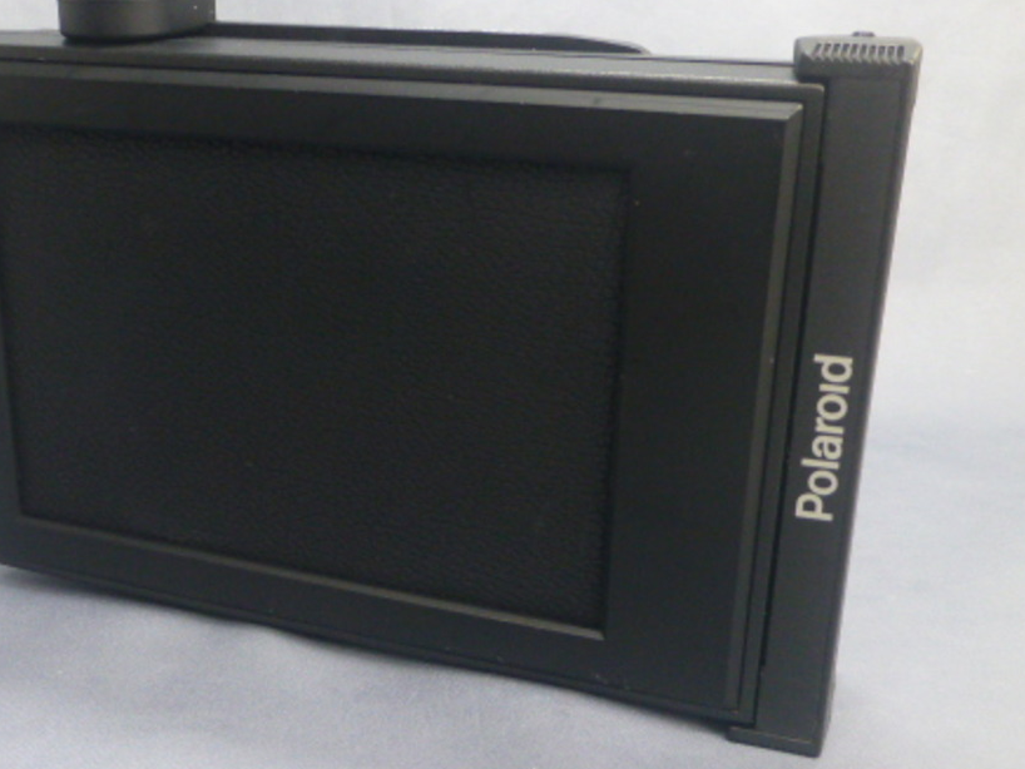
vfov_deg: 32.9
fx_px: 1303
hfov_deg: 42.4
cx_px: 347
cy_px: 379
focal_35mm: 44
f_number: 3.6
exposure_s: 1/20
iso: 400
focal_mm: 5.4
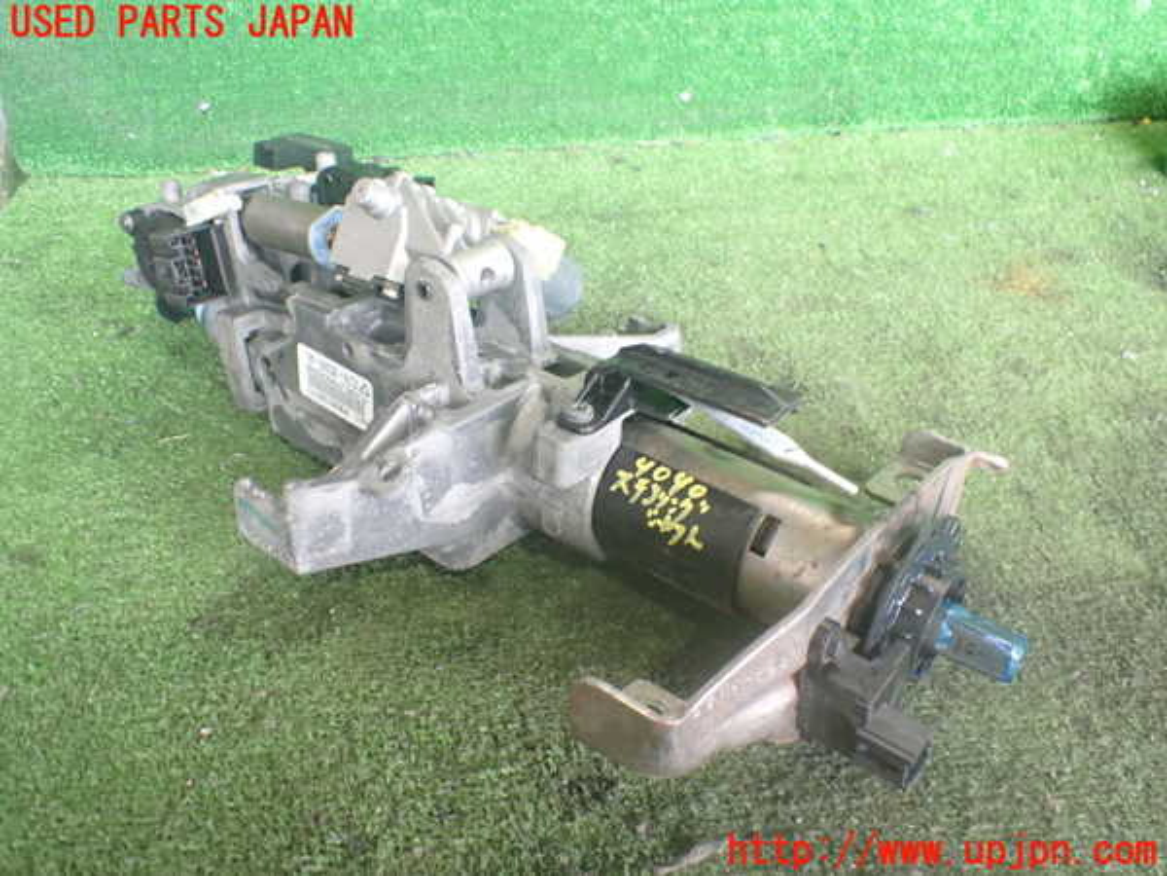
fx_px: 1011
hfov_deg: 60.0
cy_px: 438
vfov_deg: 46.8
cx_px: 584
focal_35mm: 30
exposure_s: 1/80
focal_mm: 5.4
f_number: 2.3
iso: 800
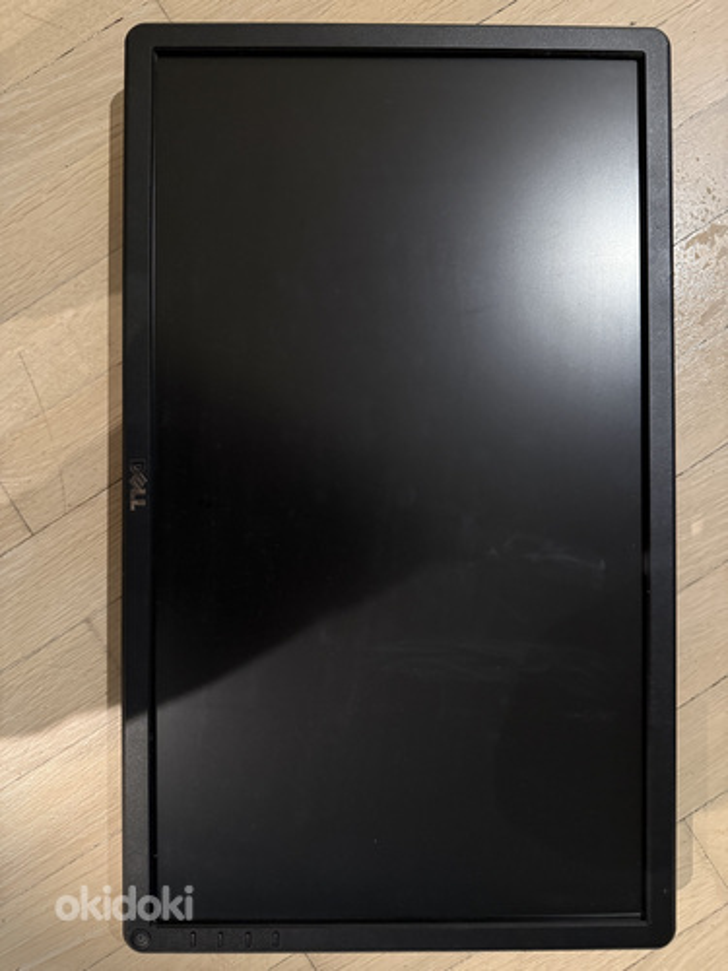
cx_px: 364
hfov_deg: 56.8
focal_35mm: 24
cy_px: 486
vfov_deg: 71.6
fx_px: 673
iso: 1000
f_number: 1.78
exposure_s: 1/25
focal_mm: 6.76
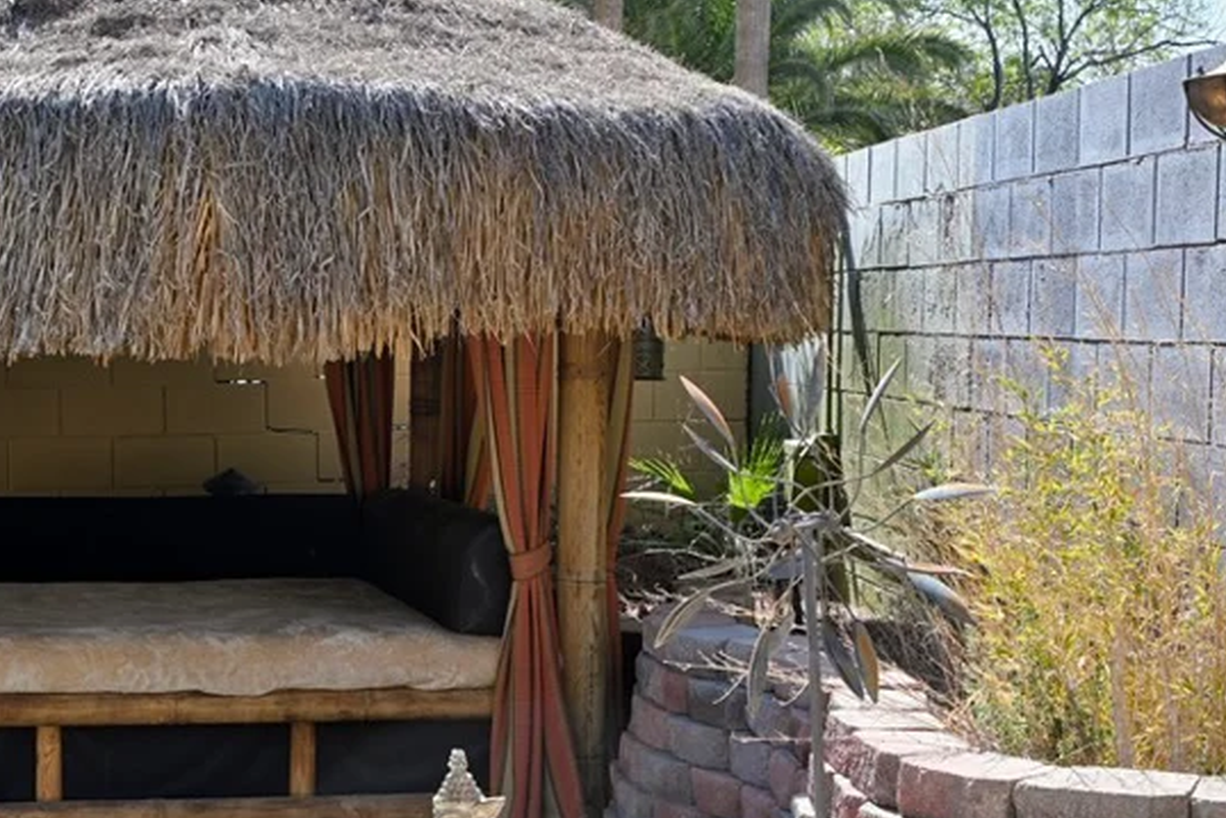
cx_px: 424
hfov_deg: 25.2
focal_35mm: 80
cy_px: 521
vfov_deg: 17.0
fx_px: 2725
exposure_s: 1/125
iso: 100
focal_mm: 28
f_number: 6.3
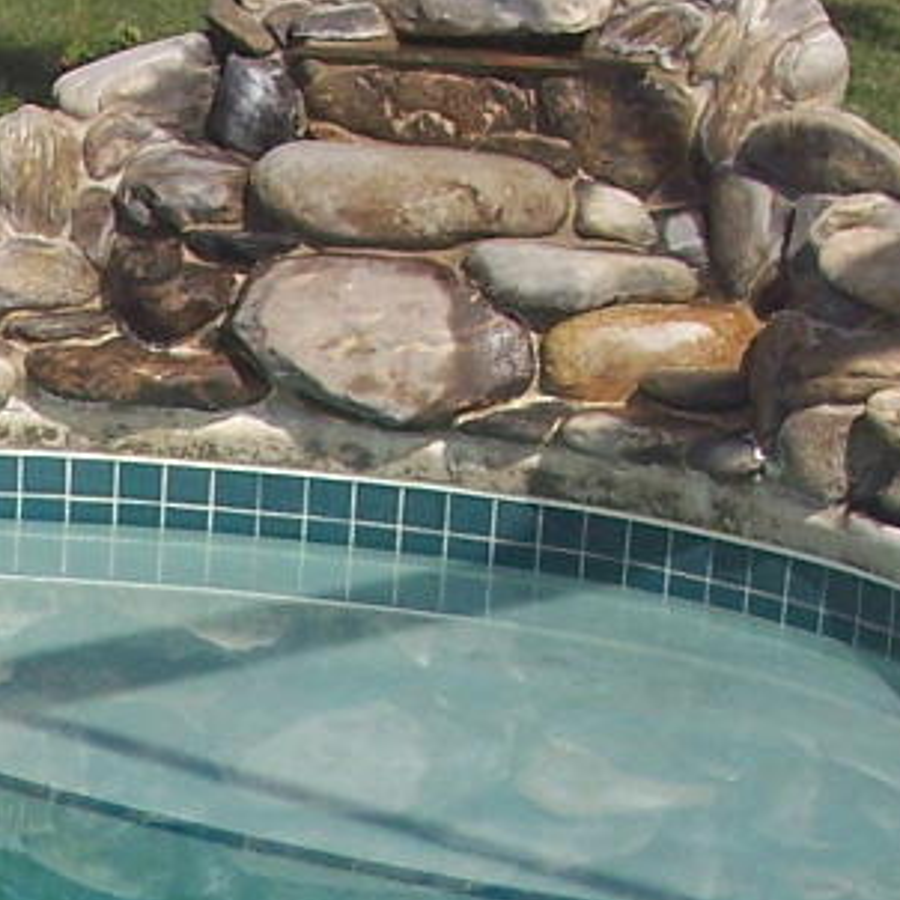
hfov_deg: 9.7
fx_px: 5030
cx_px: -685
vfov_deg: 10.1
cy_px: 998
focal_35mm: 171
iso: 100
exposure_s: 1/750
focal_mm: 8
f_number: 4
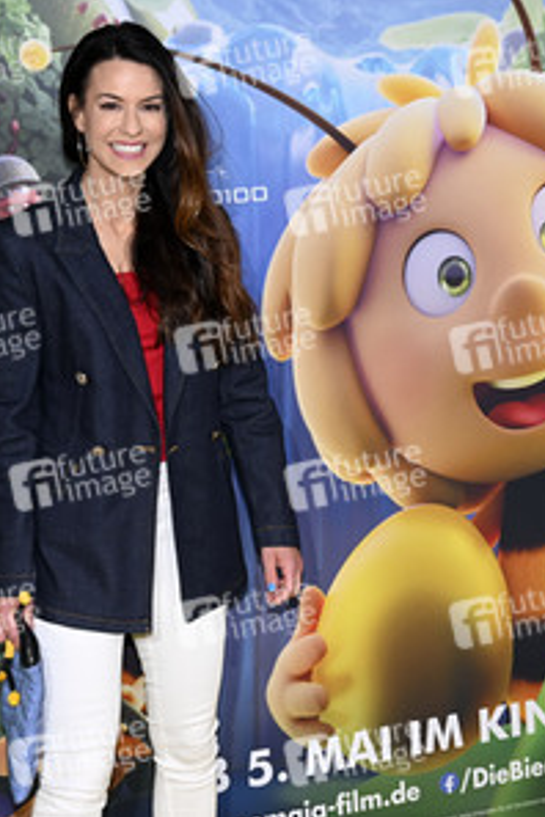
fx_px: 1998
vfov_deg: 23.1
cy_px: 410
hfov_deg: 15.5
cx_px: 282
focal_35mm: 88
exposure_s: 1/125
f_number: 6.3
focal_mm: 58
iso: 800
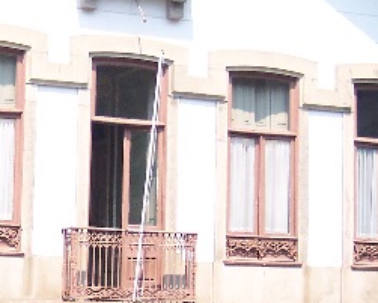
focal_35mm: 118
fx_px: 1321
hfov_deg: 16.2
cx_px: 68
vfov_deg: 13.1
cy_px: 151
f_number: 2.8
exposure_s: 1/500
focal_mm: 8
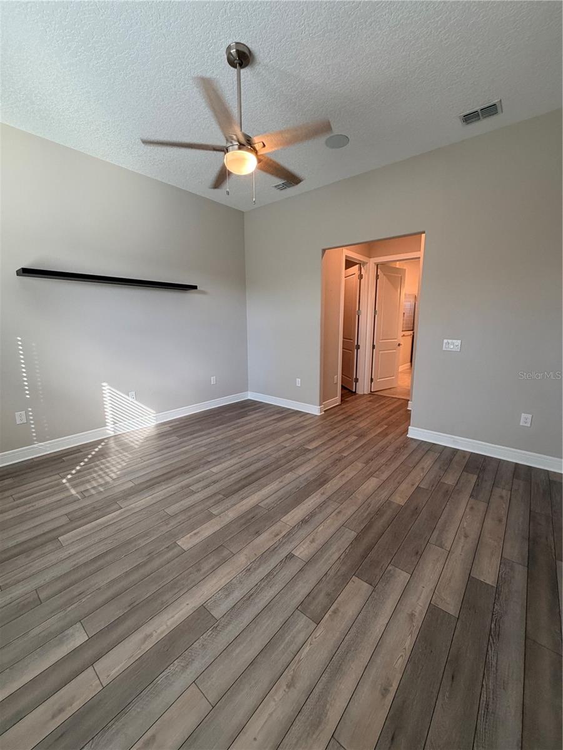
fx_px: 304
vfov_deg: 102.1
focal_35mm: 14
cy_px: 375
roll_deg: -0.3
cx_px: 282
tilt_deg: -9.9
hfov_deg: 85.7
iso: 250
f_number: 2.2
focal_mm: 2.22
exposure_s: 1/120
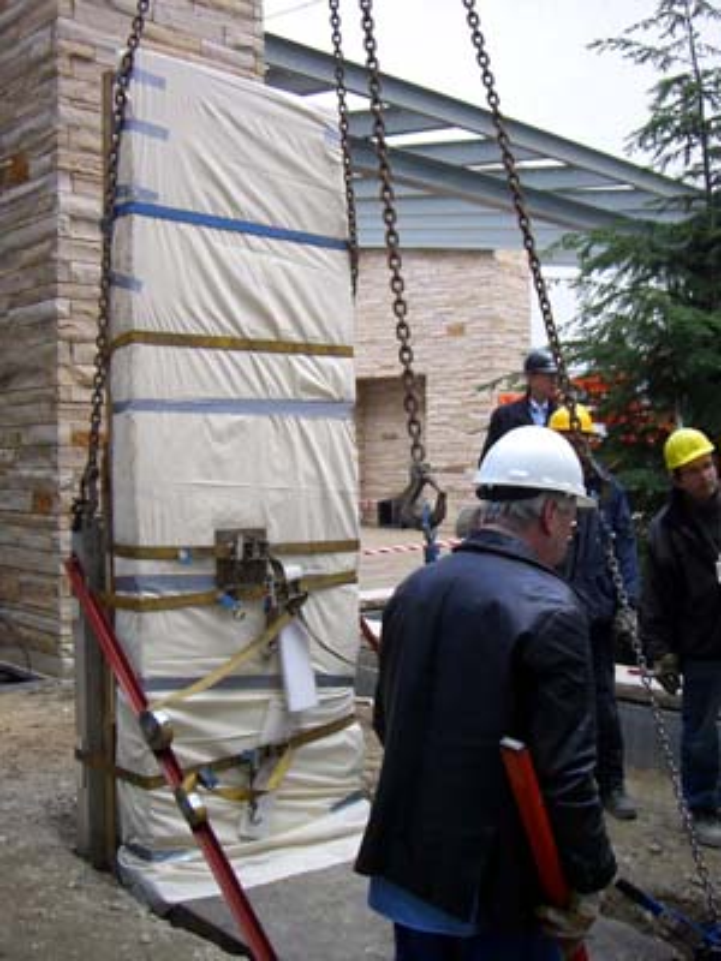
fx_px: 1055
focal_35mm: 38
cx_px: 360
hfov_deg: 37.7
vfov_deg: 49.0
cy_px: 480
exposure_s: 1/100
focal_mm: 6.2
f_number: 2.7
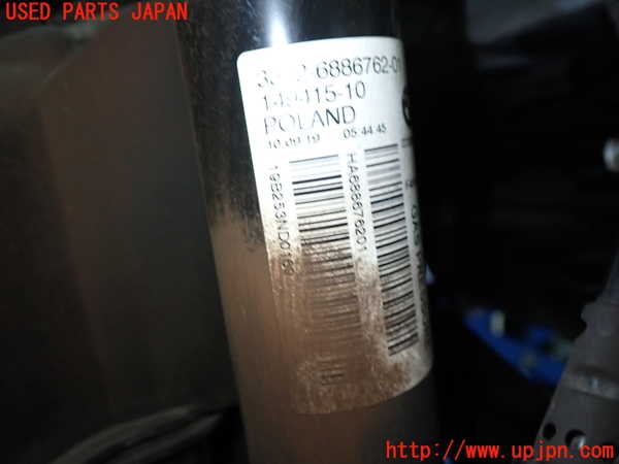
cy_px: 232
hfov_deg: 60.0
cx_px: 310
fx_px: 536
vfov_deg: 46.8
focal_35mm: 30
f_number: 2.3
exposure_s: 1/30
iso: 250
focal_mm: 5.4
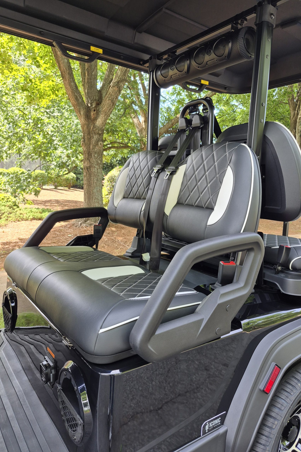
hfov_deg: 53.0
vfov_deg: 73.7
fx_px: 301
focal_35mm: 24
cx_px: 167
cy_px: 225
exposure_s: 1/180
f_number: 1.8
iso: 50
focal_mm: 5.4
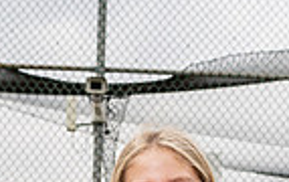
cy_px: 433
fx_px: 884
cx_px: 172
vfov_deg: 10.2
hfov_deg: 18.6
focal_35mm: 112
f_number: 5
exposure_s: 1/250
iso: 100
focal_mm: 35
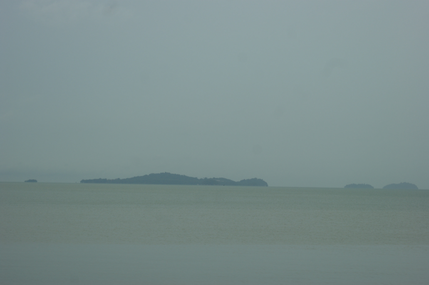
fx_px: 1250
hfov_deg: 19.5
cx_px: 214
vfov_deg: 13.0
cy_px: 142
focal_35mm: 105
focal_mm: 70
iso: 100
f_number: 6.3
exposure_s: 1/250
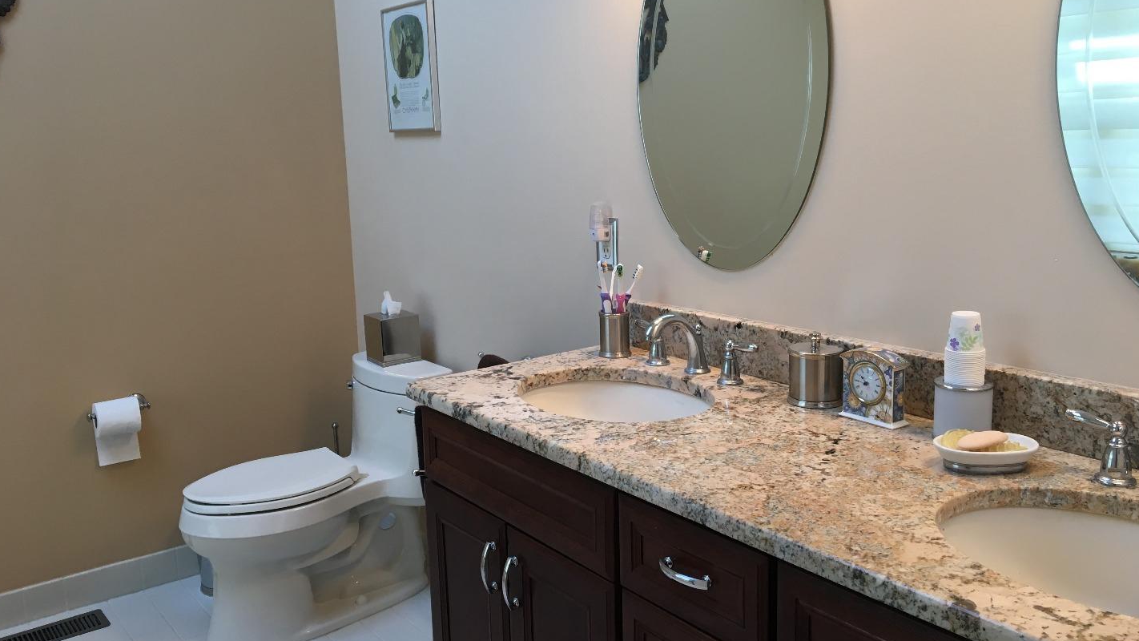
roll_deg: +1.6
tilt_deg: -8.3
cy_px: 296
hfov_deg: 61.0
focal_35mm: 32
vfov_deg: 36.7
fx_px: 966
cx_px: 569
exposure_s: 1/40
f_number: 2.2
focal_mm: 4.15
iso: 25
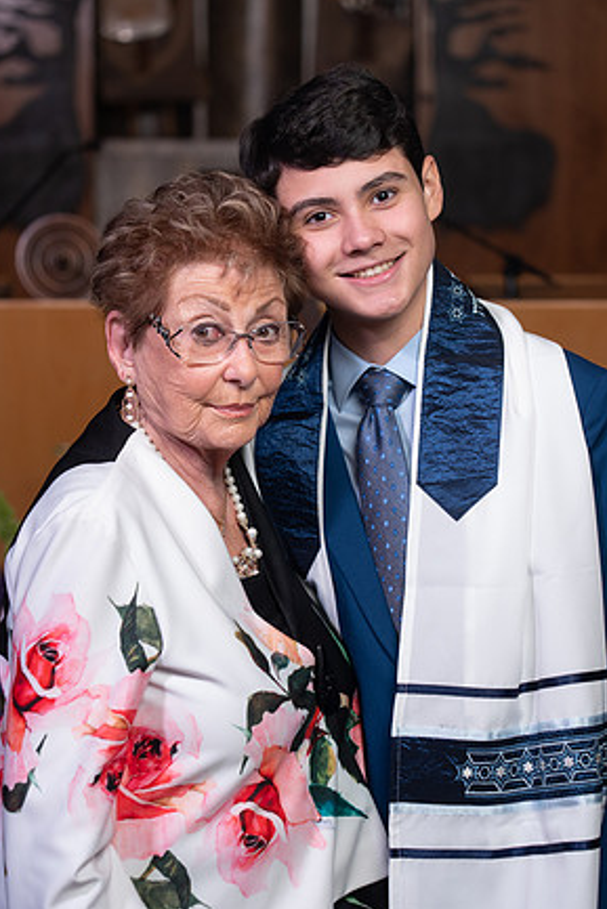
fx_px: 2754
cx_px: 302
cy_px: 466
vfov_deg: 18.7
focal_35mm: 109
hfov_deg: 12.6
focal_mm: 105
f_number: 4
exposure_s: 1/250
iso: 500
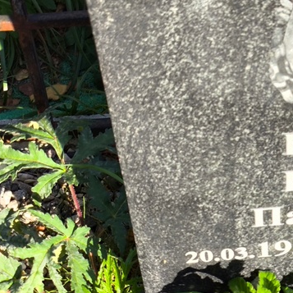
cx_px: 302
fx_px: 948
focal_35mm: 99
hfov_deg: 17.1
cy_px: 154
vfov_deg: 17.6
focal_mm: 4.71
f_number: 1.7
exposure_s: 1/515
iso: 50
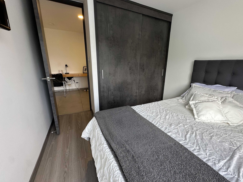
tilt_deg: -14.3
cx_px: 129
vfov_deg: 81.7
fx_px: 105
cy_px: 91
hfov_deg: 98.0
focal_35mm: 15
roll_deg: -1.8
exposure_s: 1/99
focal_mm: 2.22
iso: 125
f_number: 2.2
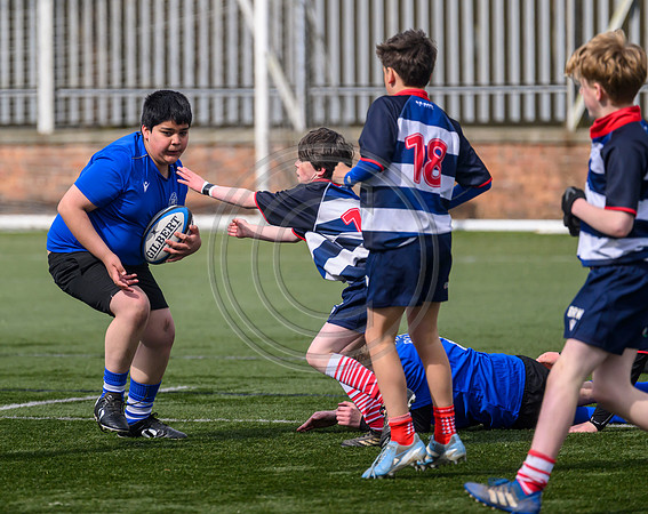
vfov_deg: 4.6
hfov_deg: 5.8
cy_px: 238
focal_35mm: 337
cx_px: 234
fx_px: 6443
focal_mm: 280
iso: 1000
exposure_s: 1/6400
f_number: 4
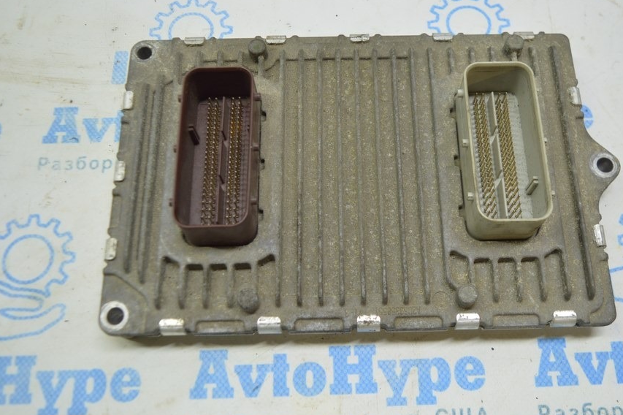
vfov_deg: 36.8
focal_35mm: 36
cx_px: 335
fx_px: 623
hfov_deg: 53.1
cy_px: 204
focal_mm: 20
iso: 400
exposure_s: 1/40
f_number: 3.8
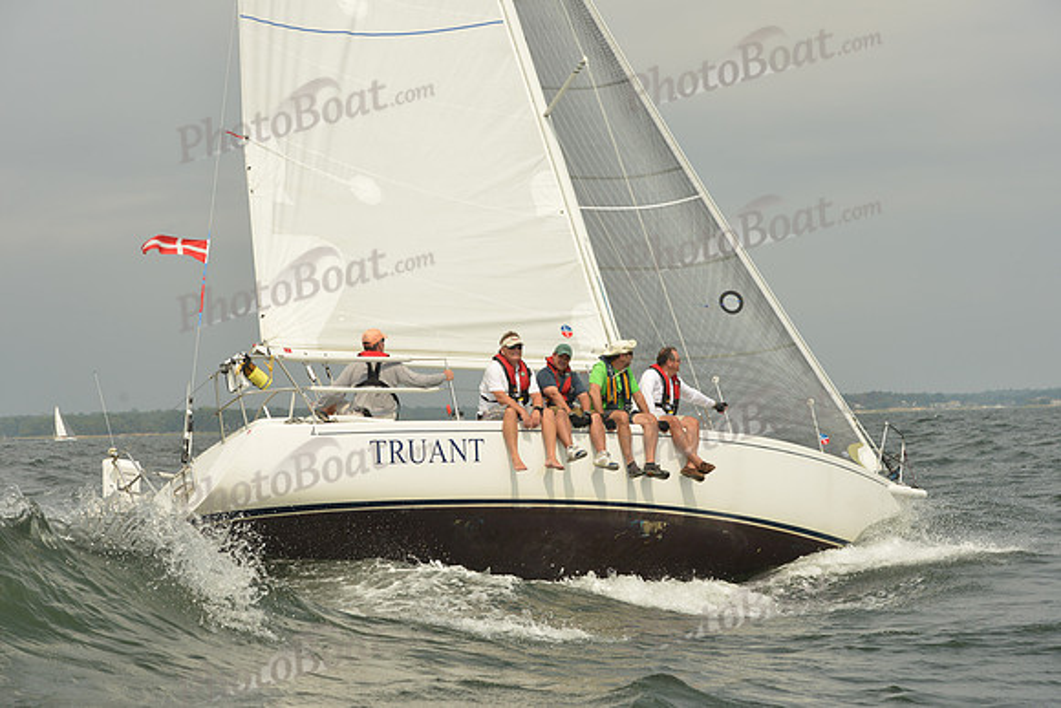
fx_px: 2063
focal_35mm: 70
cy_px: 354
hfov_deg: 28.8
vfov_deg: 19.5
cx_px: 530
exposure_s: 1/1250
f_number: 9
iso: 320
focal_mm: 70
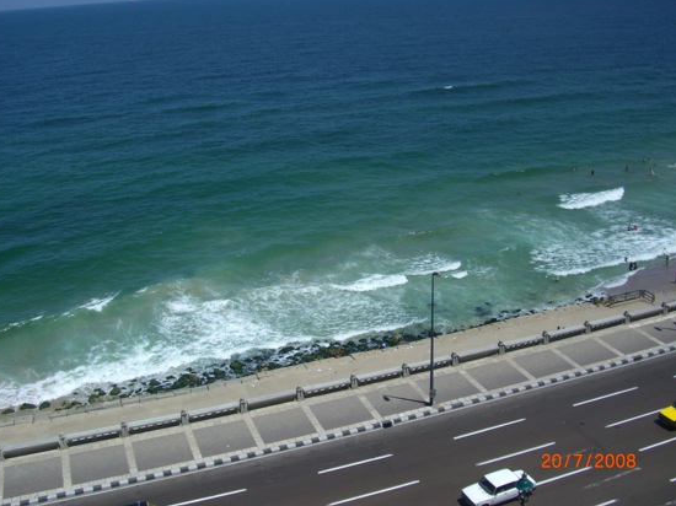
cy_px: 255
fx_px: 761
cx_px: 332
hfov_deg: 47.9
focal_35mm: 39
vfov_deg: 36.8
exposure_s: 1/500
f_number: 5.6
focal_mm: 7.9
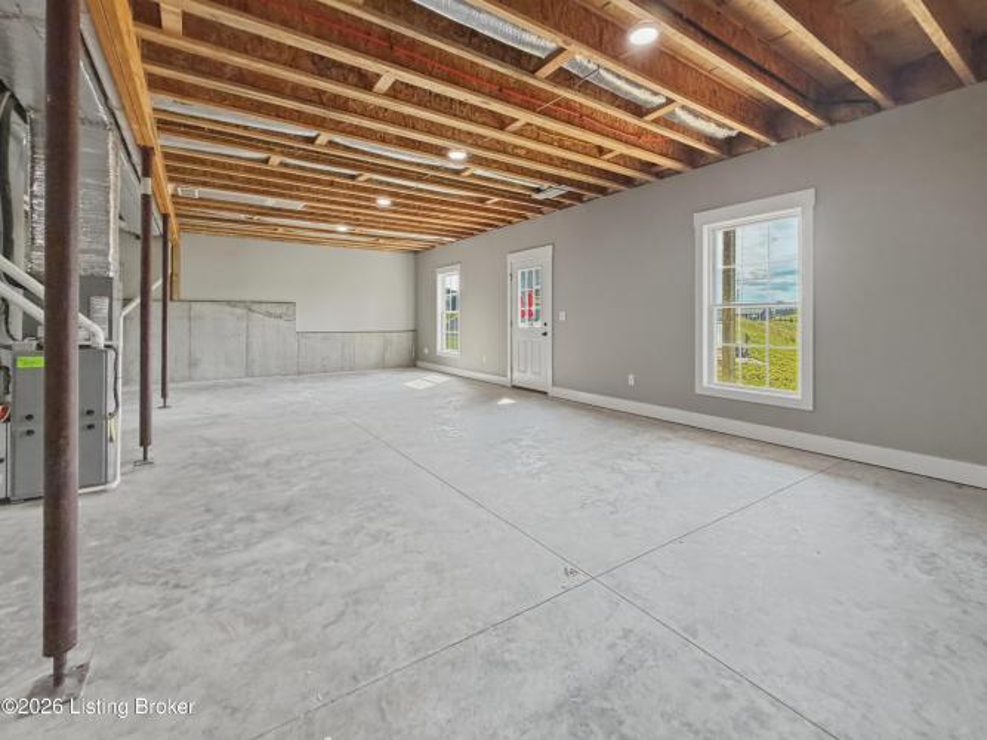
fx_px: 399
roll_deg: -0.5
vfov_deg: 85.7
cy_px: 370
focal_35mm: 14
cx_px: 494
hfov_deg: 102.1
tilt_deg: -6.3
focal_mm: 2.2
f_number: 2.2
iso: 250
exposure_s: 1/120
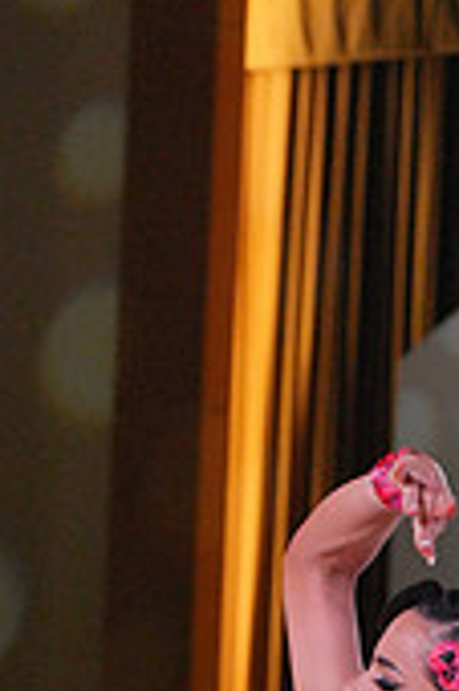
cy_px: 1118
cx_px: 477
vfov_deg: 4.9
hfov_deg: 3.3
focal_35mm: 416
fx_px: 7972
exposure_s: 1/400
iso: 5000
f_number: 7.1
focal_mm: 122
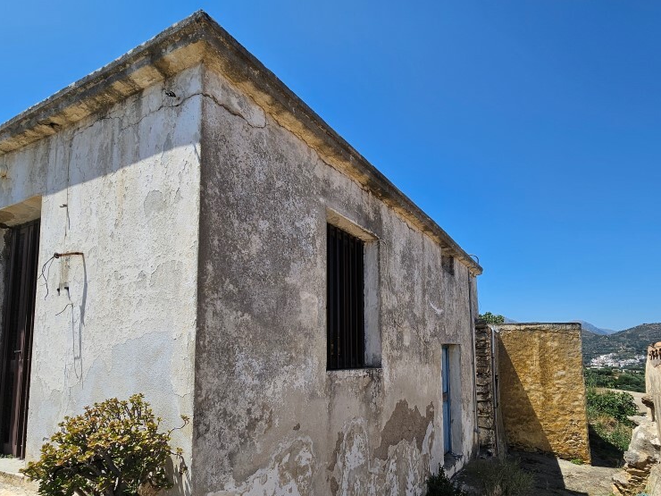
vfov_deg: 69.8
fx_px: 344
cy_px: 325
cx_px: 368
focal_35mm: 18
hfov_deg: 87.4
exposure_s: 1/2797
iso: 50
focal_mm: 2.2
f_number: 2.2
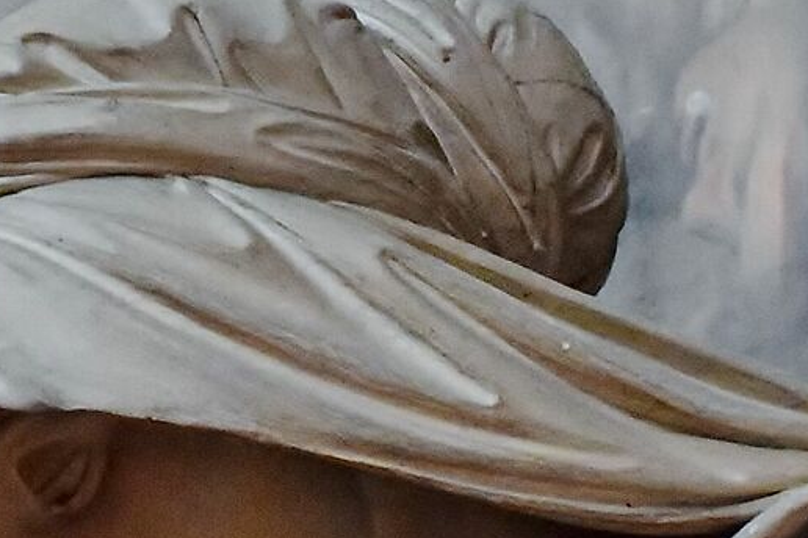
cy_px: 795
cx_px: 557
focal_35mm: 488
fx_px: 10952
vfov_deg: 2.8
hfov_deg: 4.2
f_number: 5
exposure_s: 1/125
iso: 5600
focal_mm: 70
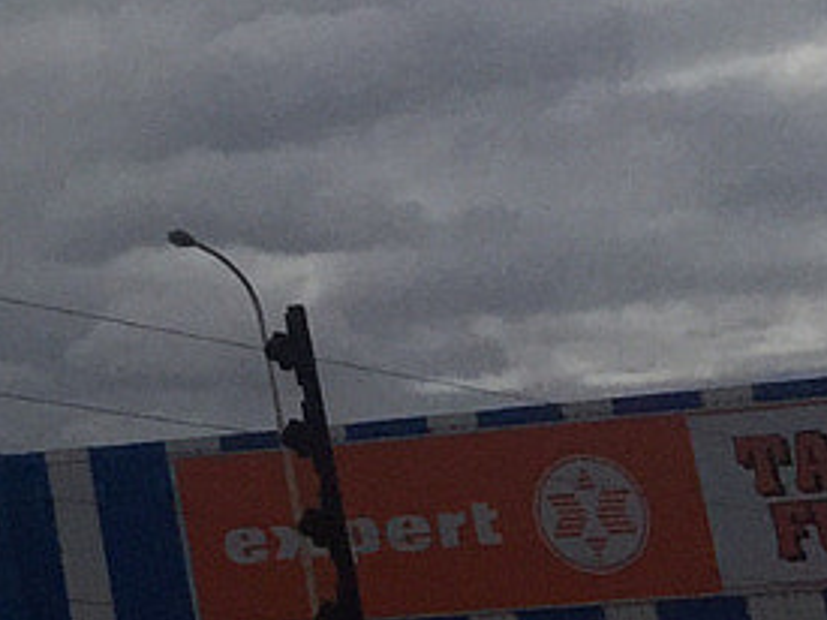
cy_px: -1087
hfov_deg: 9.9
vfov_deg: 7.8
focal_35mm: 169
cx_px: -1302
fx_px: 4036
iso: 32
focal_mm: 4.15
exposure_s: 1/13333
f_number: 2.2
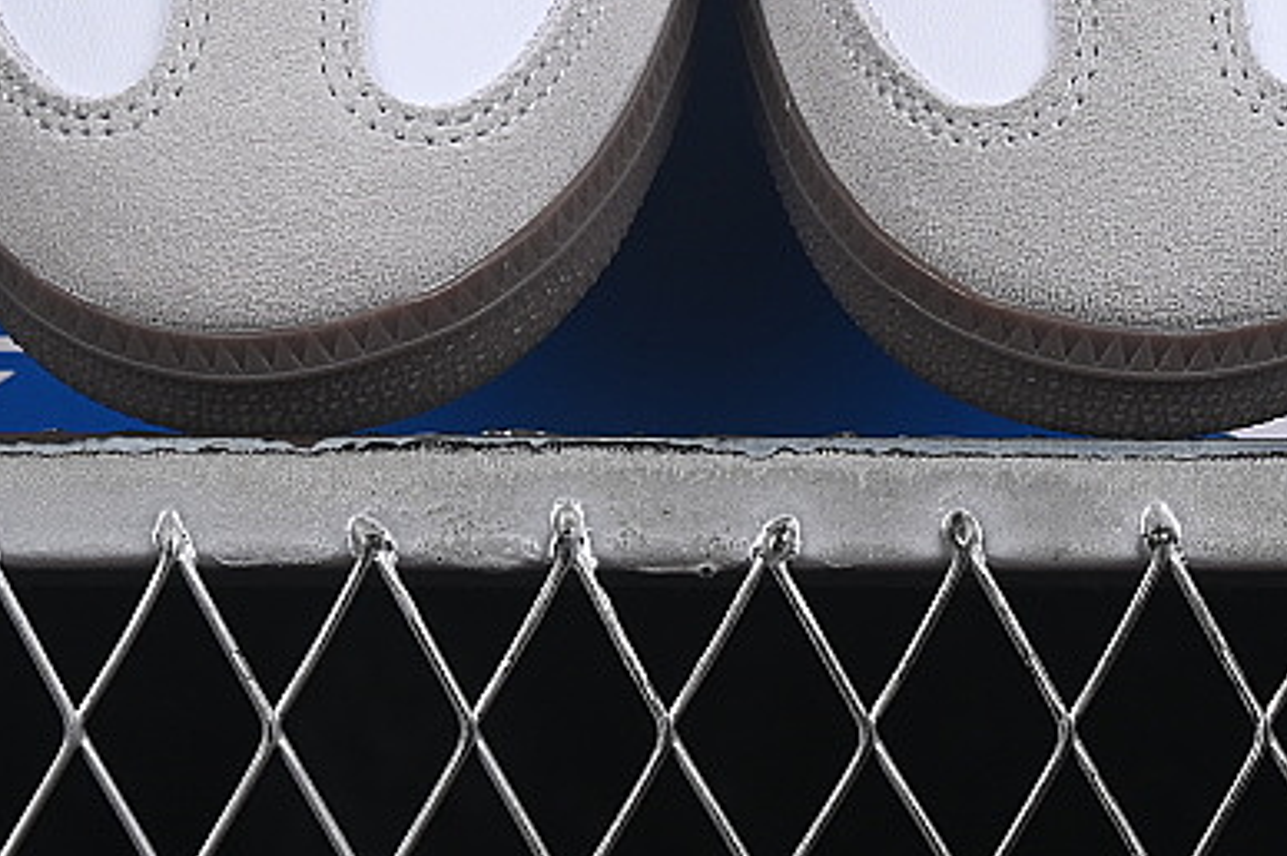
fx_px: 7465
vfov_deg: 6.5
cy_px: -305
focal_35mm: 209
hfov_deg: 9.9
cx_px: 766
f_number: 8
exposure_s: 1/80
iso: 160
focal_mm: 50
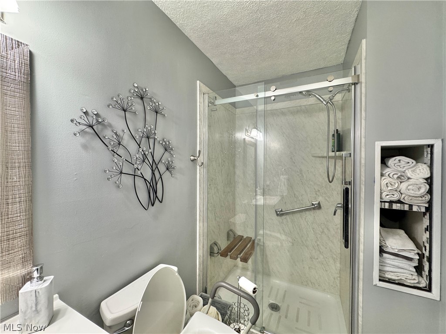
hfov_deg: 102.1
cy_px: 167
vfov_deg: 85.7
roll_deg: -0.9
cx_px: 223
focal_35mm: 14
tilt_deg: -1.3
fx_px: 180
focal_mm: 2.22
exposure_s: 1/60
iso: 200
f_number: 2.2
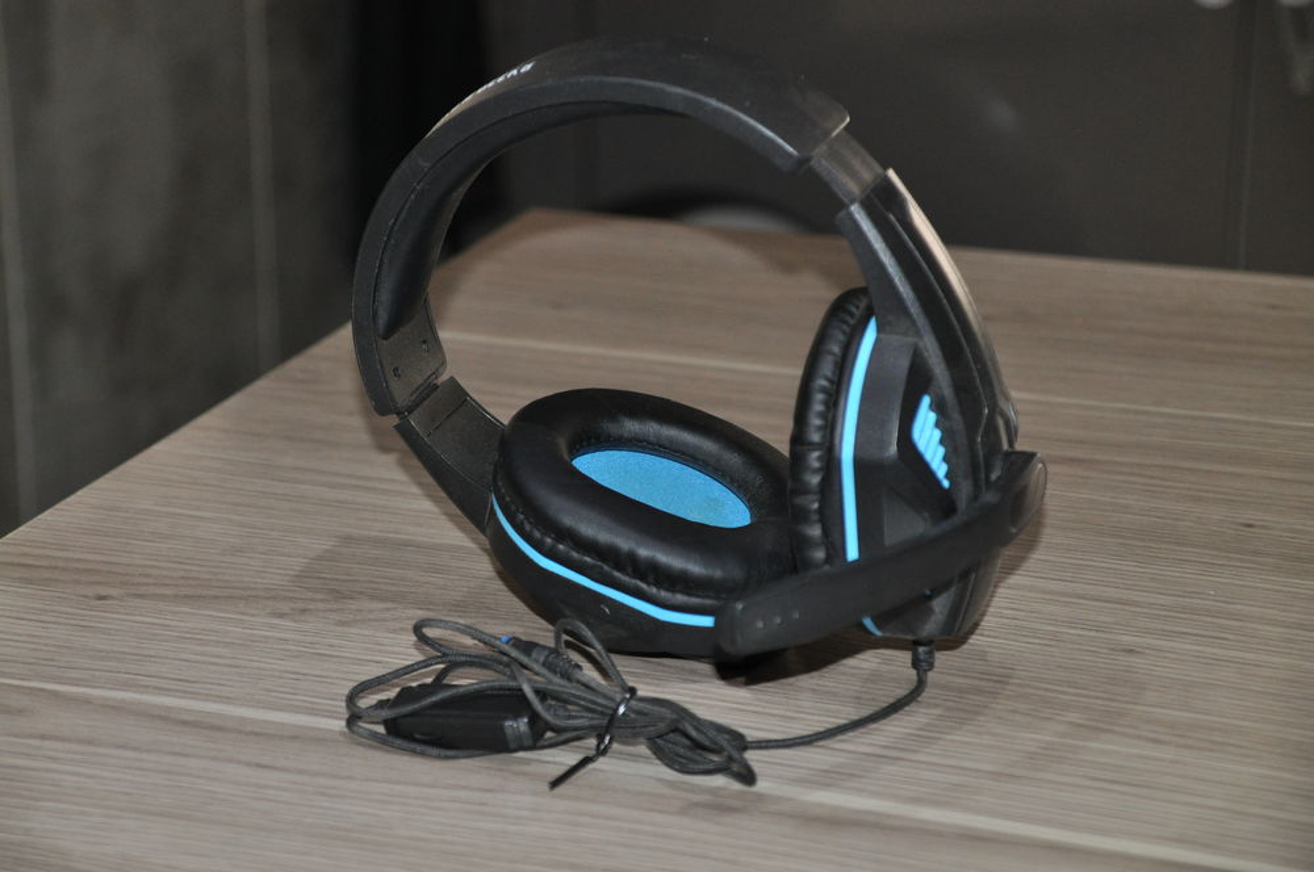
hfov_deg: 20.9
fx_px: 3554
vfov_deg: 14.0
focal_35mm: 98
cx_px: 657
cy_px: 436
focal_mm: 65
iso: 800
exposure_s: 1/60
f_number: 5
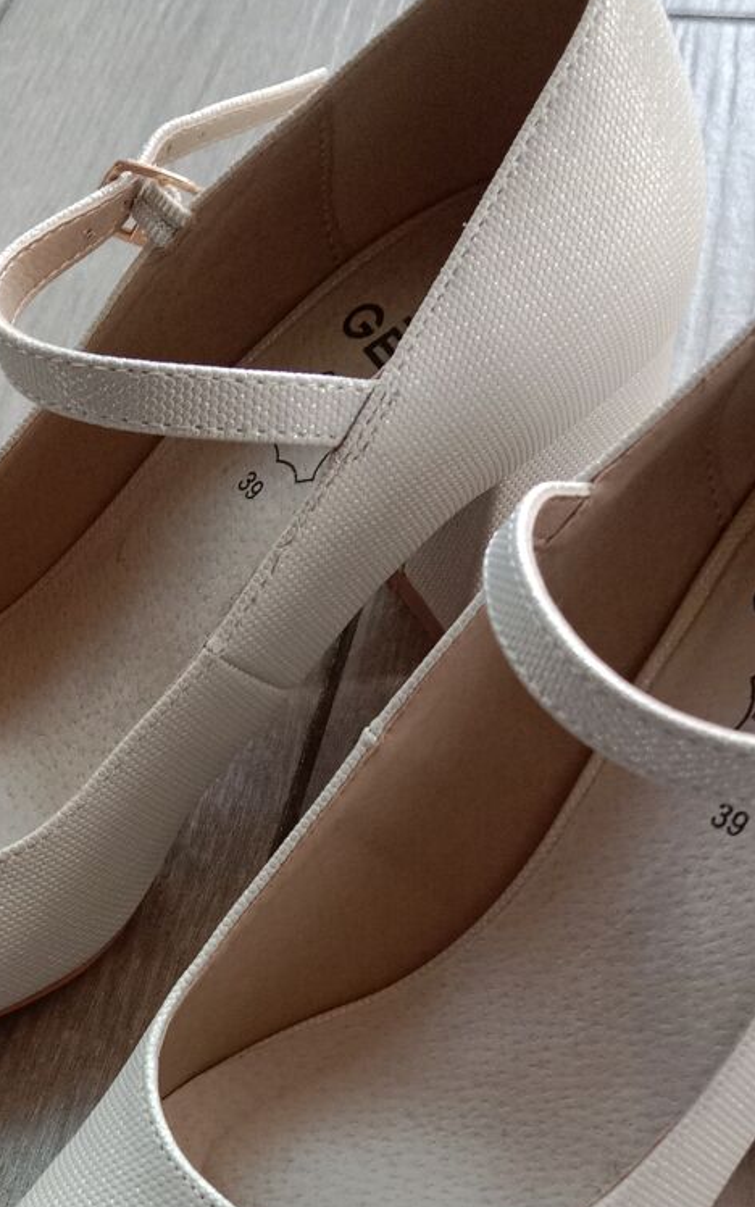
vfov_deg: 37.7
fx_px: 1678
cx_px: 300
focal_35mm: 51
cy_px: 1009
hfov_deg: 25.3
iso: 564
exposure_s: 1/33.3
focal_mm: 3.65
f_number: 2.2
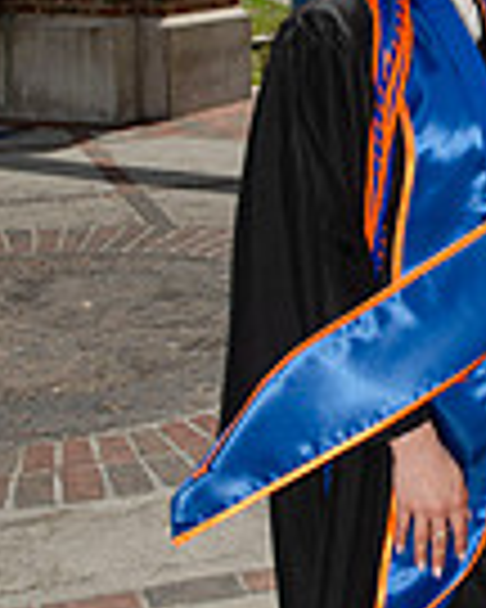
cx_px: 472
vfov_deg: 22.6
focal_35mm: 84
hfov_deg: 17.9
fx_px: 1510
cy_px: 162
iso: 100
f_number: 10
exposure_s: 1/250
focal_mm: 18
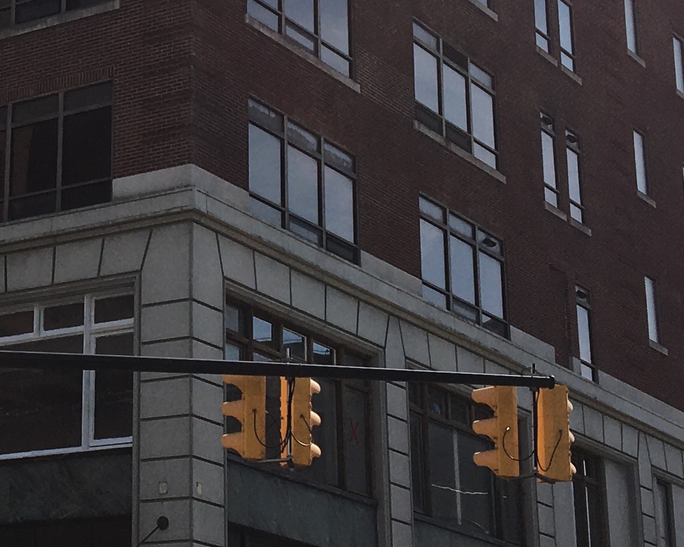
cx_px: -43
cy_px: 173
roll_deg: -3.0
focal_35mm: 97
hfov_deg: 19.1
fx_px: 1963
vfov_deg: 15.8
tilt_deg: +19.0
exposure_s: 1/2747
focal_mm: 4.15
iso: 25
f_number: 2.2
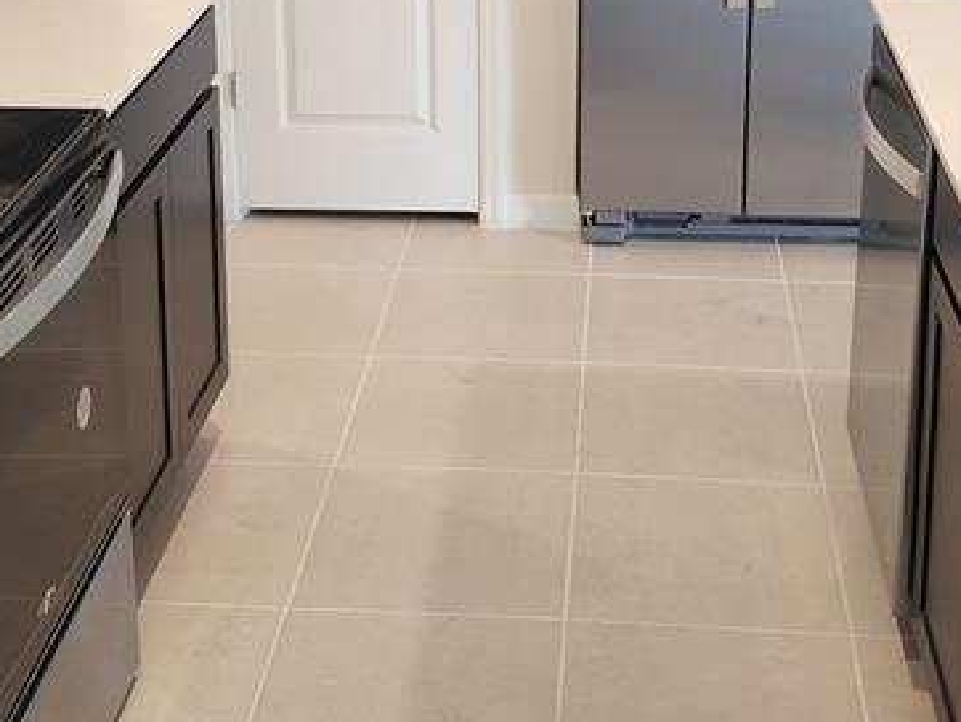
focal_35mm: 65
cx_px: 486
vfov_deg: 21.9
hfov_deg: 29.8
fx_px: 1806
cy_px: 27
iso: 320
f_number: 1.8
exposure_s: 1/120
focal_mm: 6.4
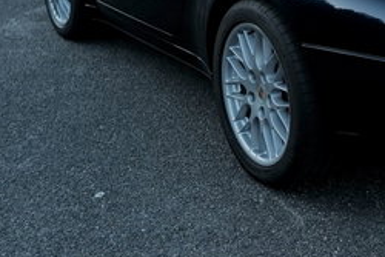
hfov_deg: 22.5
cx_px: 403
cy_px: -79
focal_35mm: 86
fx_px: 920
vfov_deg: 15.2
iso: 100
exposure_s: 1/80
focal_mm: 28
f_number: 3.2
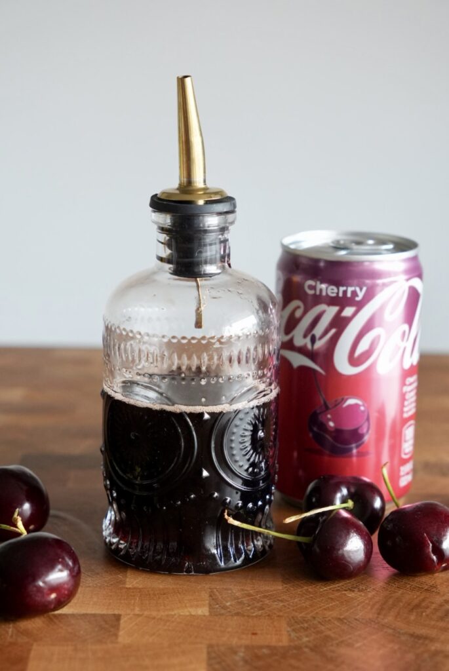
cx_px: 224
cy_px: 336
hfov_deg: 22.4
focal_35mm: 61
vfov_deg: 33.0
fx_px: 1134
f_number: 4
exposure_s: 1/125
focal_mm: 40.5
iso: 1600
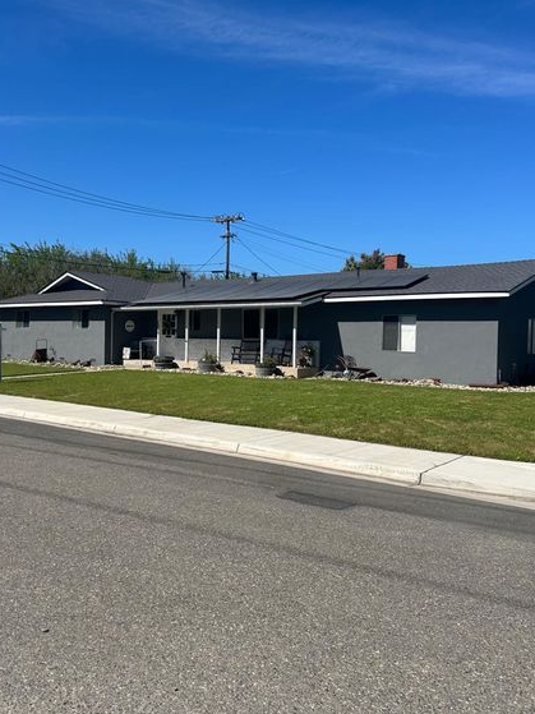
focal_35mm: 31
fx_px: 639
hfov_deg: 45.4
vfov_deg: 58.4
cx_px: 263
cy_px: 351
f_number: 1.5
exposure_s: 1/5319
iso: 50
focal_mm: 5.7
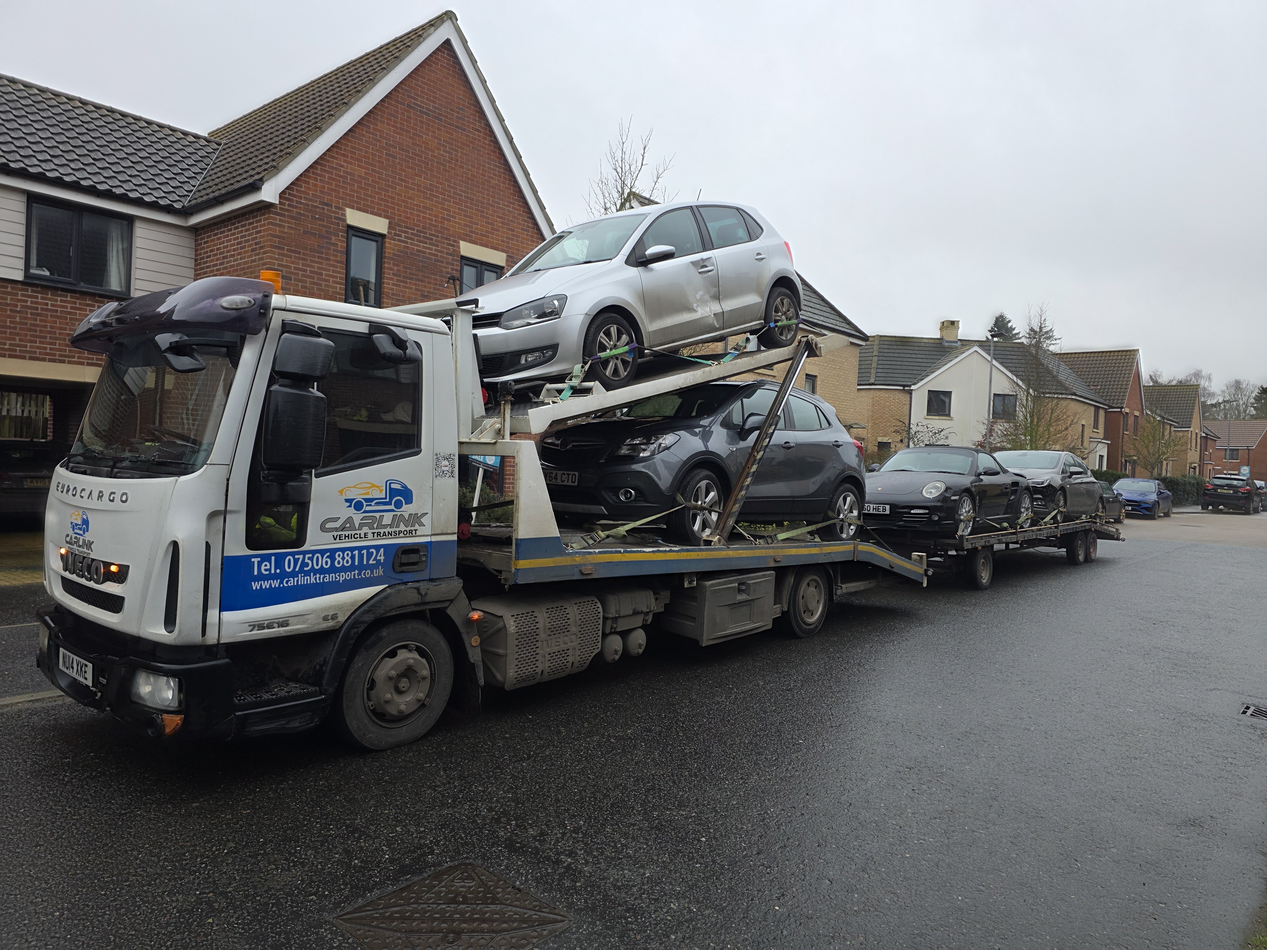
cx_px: 634
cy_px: 475
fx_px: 842
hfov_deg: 73.9
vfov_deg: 58.9
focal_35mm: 23
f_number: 1.7
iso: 80
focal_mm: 6.3
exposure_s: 1/180
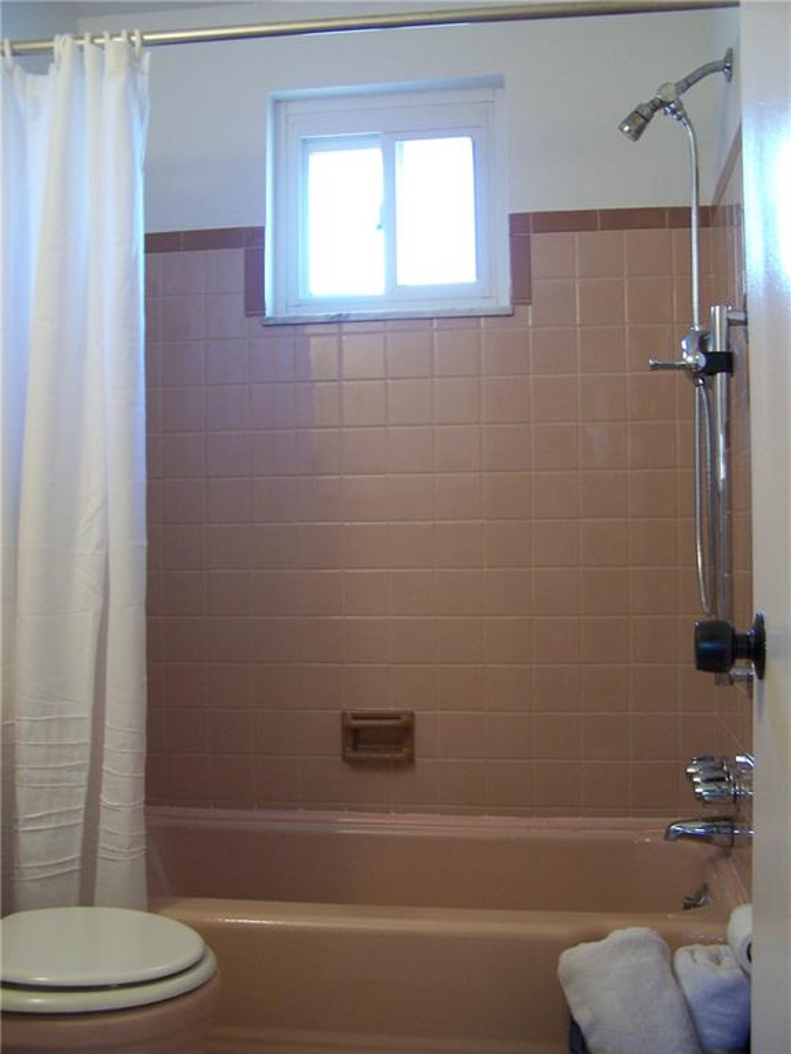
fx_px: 1158
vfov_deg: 49.0
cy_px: 527
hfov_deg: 37.7
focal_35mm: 38
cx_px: 396
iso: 140
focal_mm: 6.3
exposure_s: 1/30
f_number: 2.8
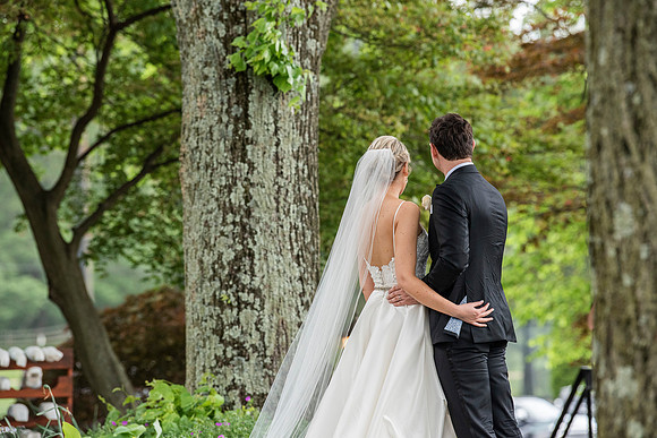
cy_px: 219
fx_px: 3377
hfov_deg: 11.1
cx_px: 328
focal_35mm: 185
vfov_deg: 7.4
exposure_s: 1/500
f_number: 4.5
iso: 1000
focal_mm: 185
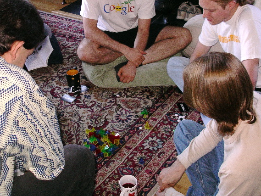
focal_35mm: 52
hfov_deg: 36.7
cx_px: 103
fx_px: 392
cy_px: 67
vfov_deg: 27.9
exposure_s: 1/40
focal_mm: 7.8
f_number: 2.8
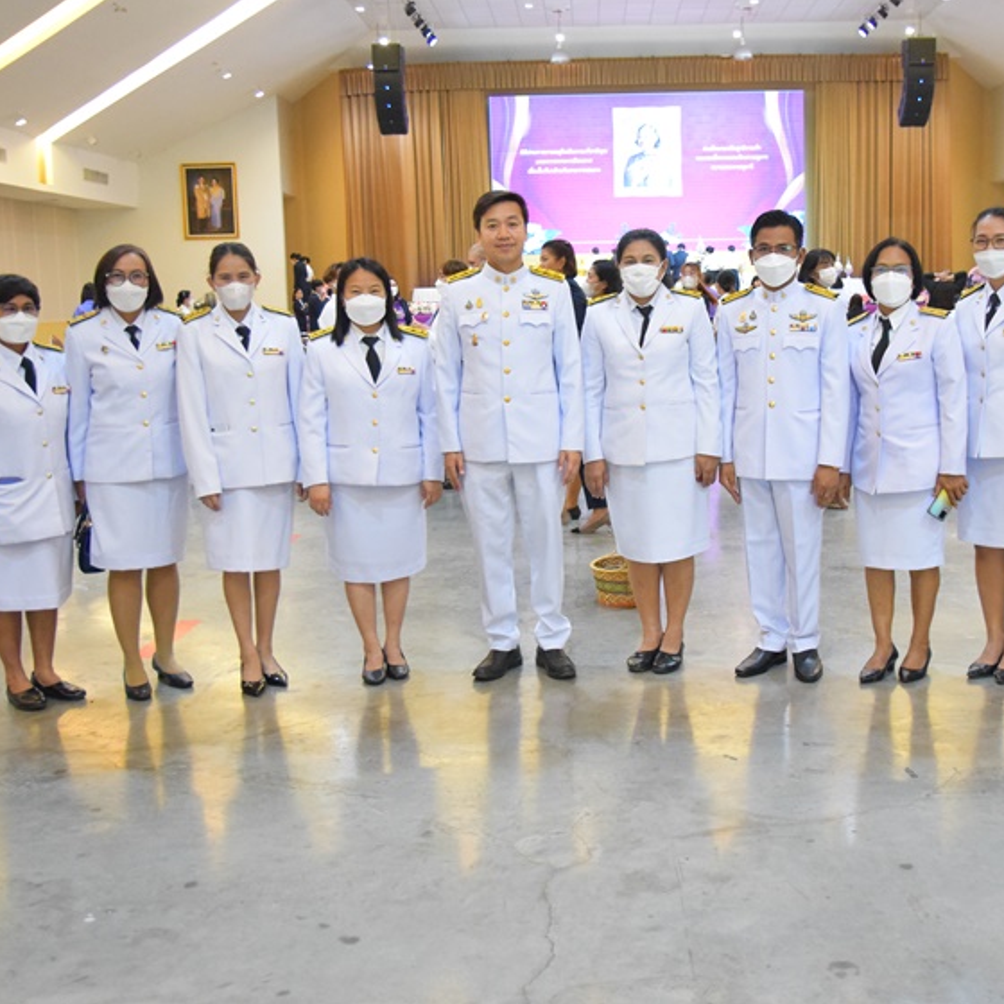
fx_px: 1345
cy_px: 473
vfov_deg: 40.9
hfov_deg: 40.7
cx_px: 620
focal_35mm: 41
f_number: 2.8
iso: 4000
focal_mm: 20
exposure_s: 1/160
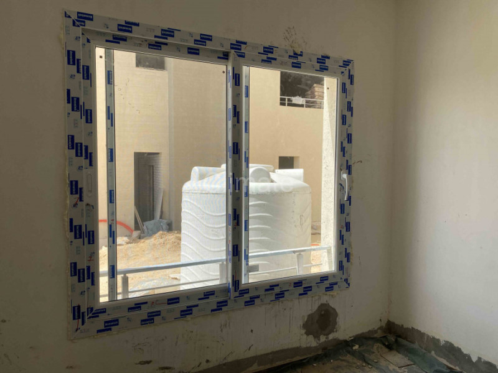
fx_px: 374
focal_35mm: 26
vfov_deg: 53.1
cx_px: 249
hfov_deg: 67.3
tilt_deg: -3.4
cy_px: 186
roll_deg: -0.6
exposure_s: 1/1362
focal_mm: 4.25
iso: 32
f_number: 1.8
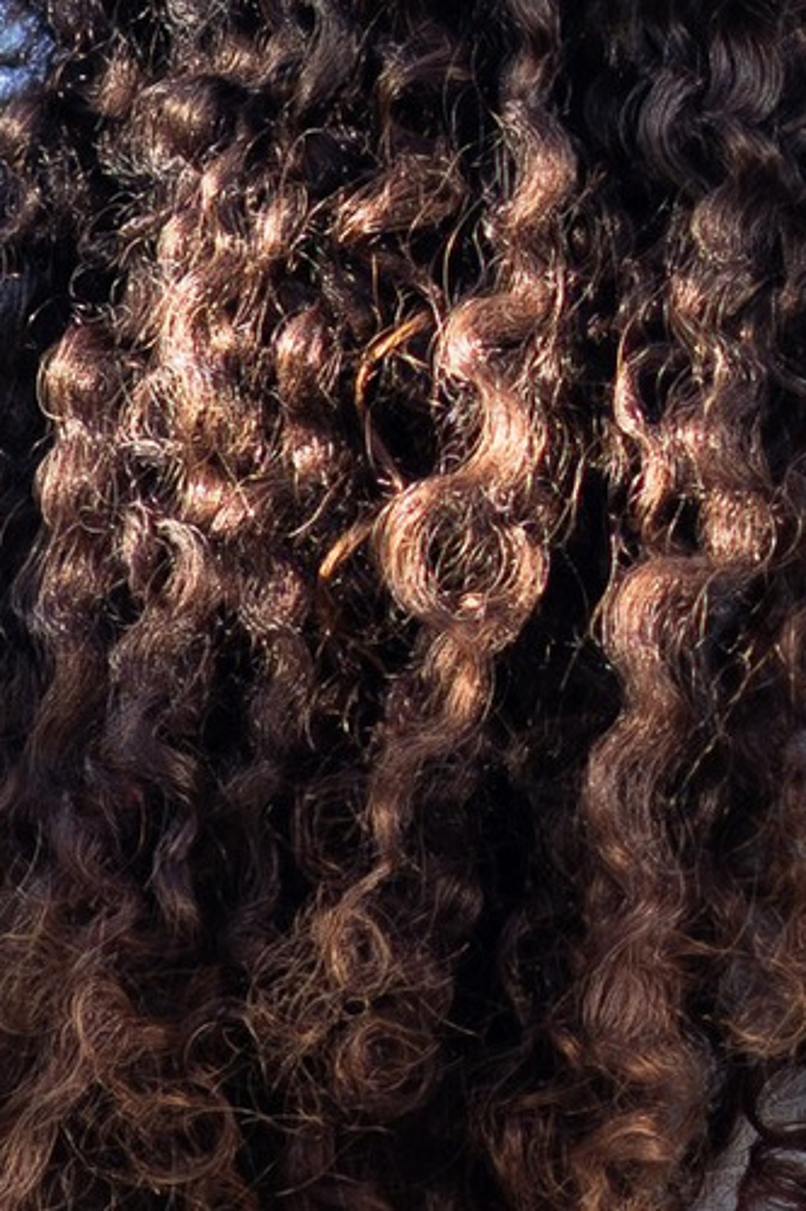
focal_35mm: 979
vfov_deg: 2.1
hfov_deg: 1.4
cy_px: -530
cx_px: 1946
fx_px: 32898
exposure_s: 1/500
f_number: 2.5
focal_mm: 85
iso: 125
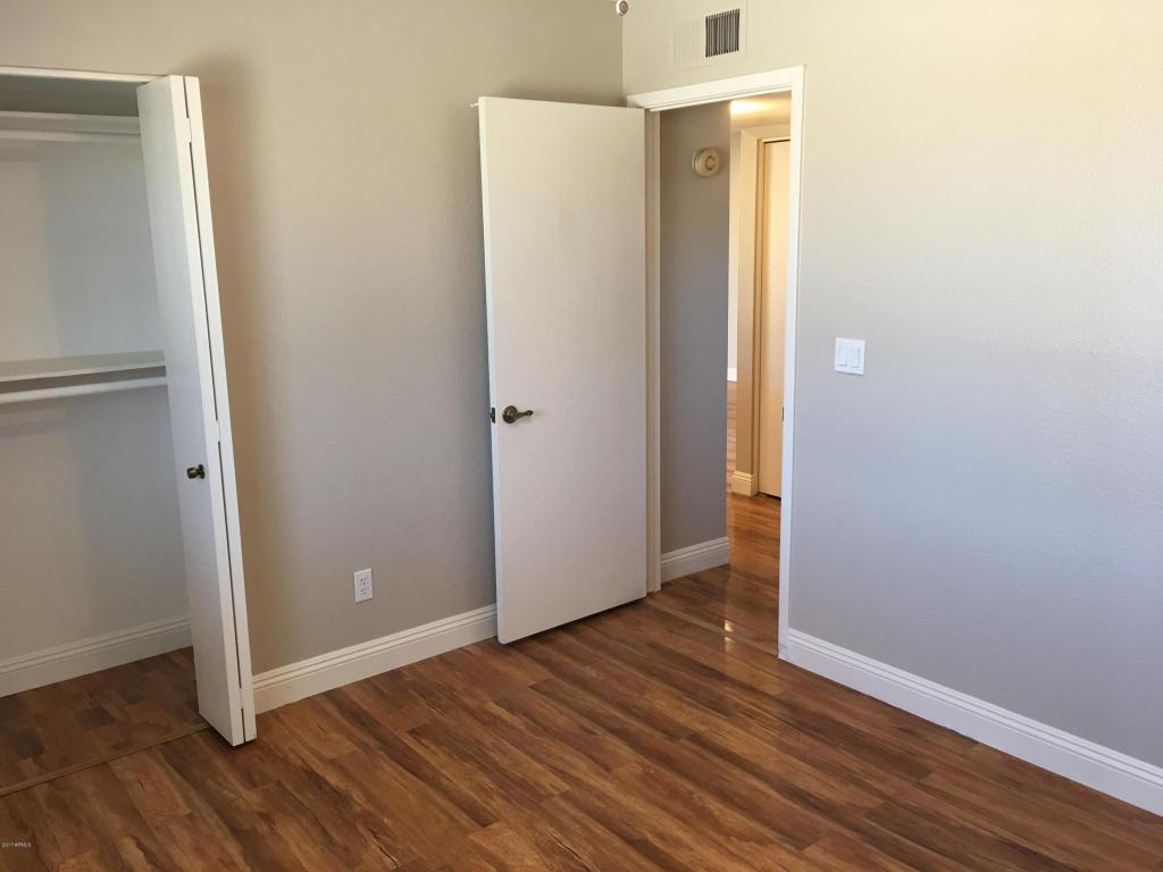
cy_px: 436
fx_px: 974
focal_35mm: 29
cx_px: 582
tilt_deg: -11.2
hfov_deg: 61.7
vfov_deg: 48.2
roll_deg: +0.9
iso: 25
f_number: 2.2
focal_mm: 4.15
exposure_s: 1/15
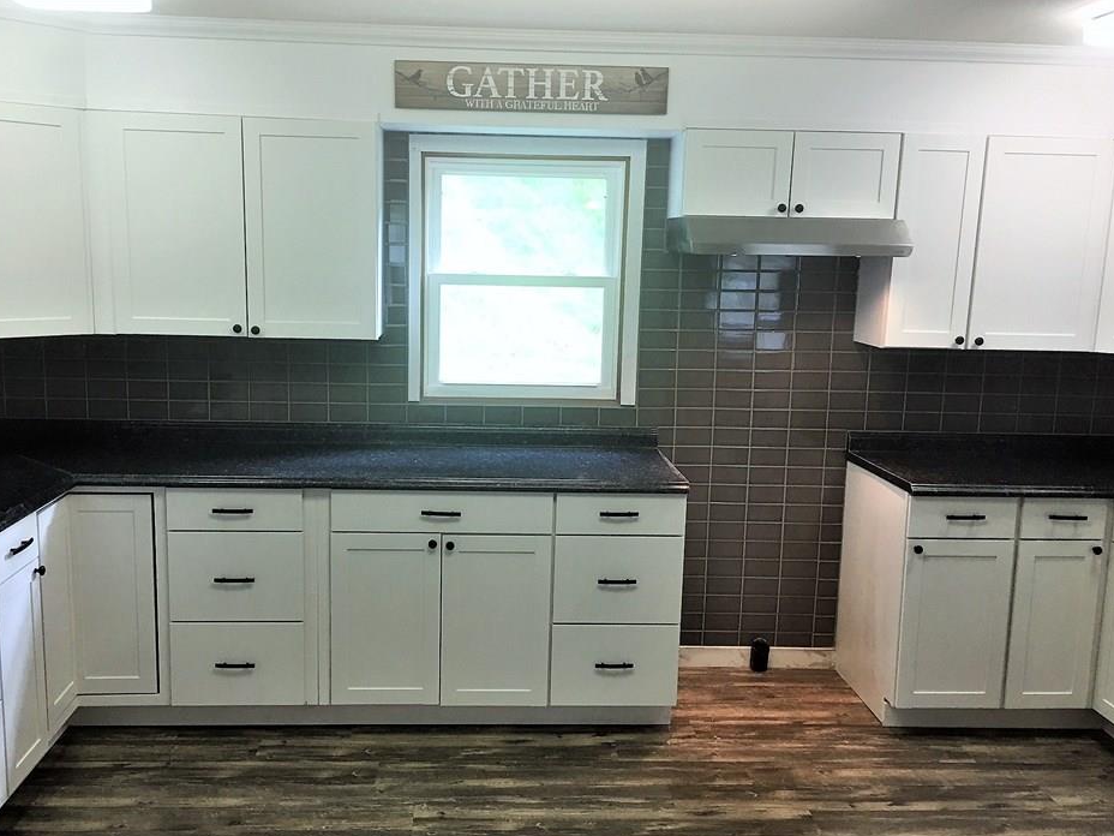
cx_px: 525
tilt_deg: -8.3
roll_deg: -0.8
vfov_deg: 44.1
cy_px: 440
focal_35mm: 32
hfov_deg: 56.8
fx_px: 1030
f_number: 2.2
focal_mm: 4.15
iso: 25
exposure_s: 1/15
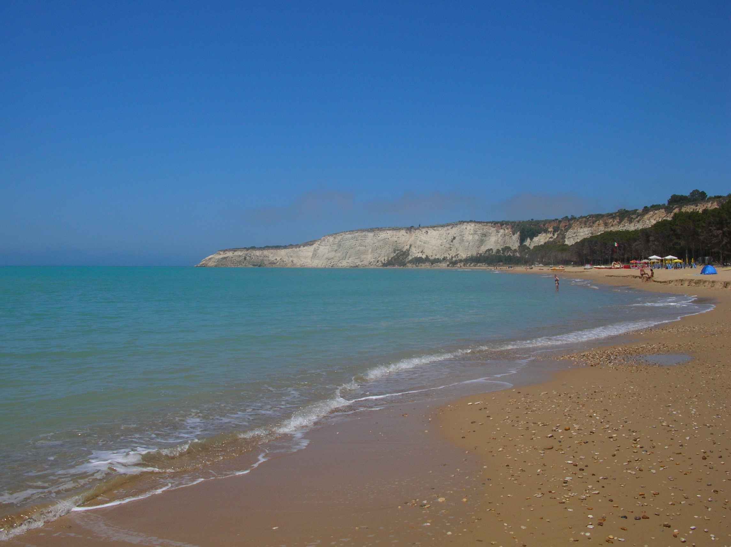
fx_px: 738
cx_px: 366
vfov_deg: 40.6
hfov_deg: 52.7
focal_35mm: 35
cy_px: 274
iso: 50
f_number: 5.6
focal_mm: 5.8
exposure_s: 1/795
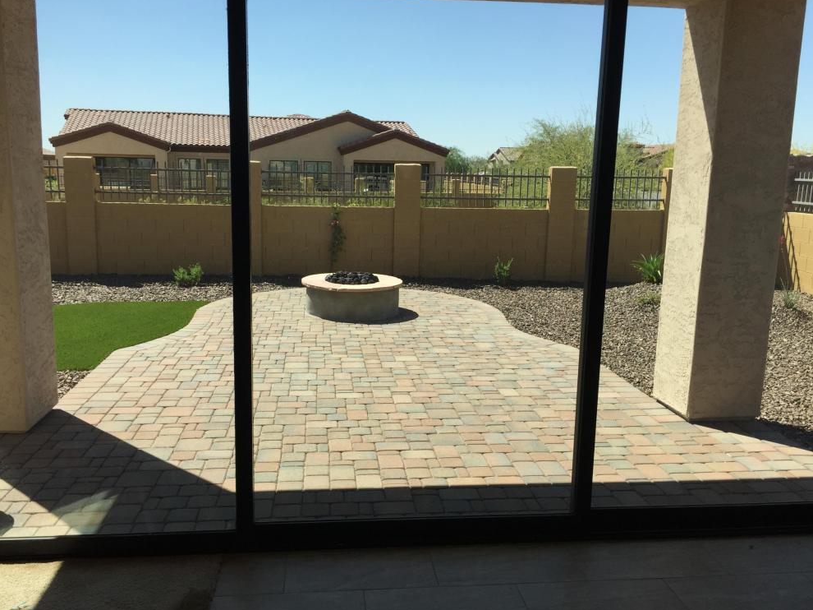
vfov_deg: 46.8
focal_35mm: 30
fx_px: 704
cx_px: 393
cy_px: 298
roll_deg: -1.5
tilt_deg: -9.7
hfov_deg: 60.0
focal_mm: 4.15
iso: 32
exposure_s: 1/1199
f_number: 2.2
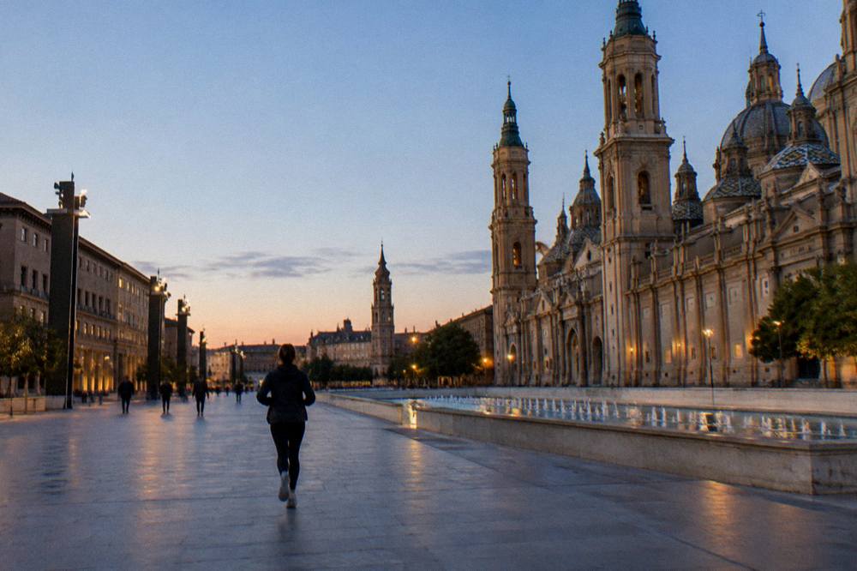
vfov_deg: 37.8
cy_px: 286
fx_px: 833
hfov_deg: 54.5
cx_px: 428
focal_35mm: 35
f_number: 6.3
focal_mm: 35
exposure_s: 1/60
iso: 1600
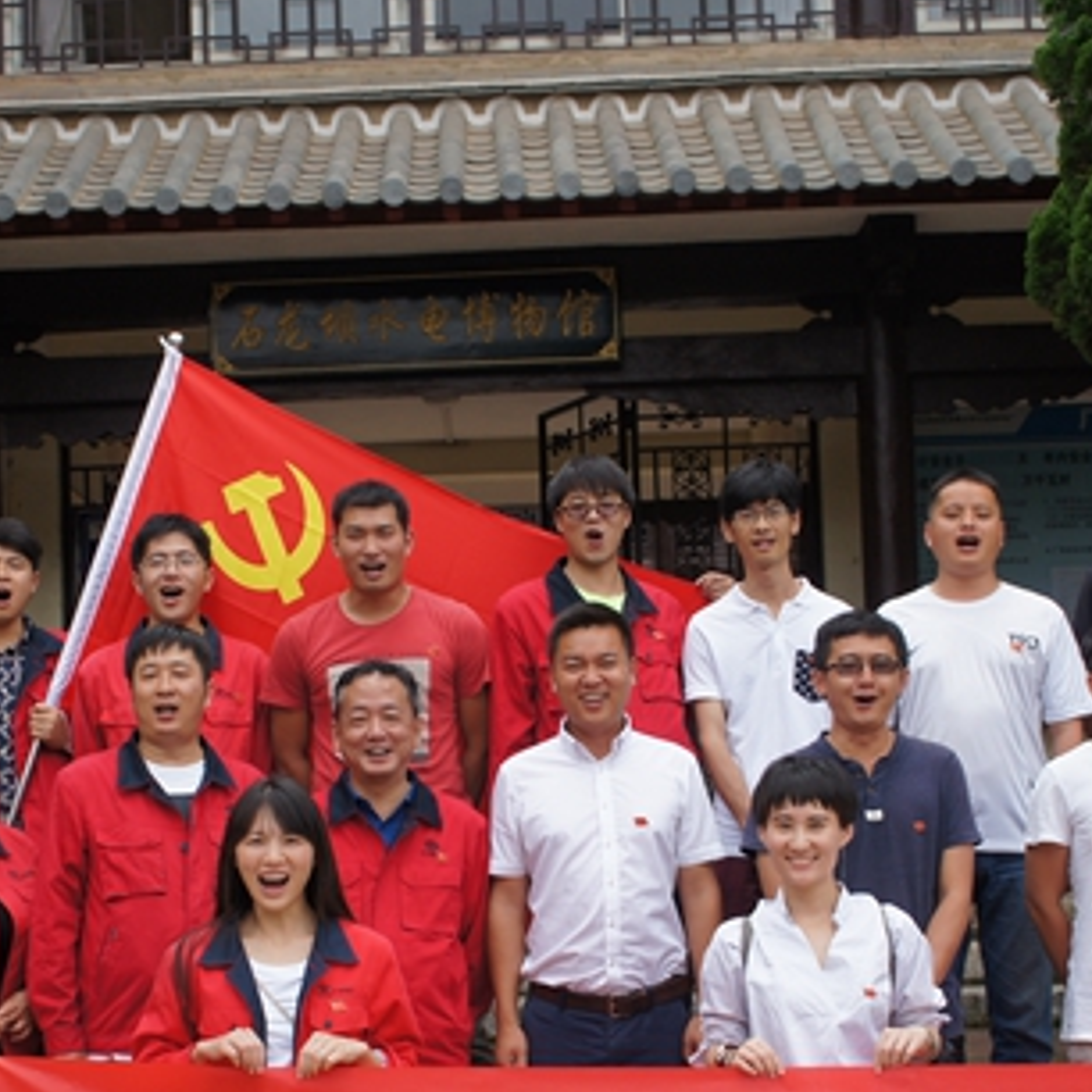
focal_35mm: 64
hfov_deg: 26.8
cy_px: 765
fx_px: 2284
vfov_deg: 26.7
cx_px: 453
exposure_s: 1/320
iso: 200
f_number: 5.6
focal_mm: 22
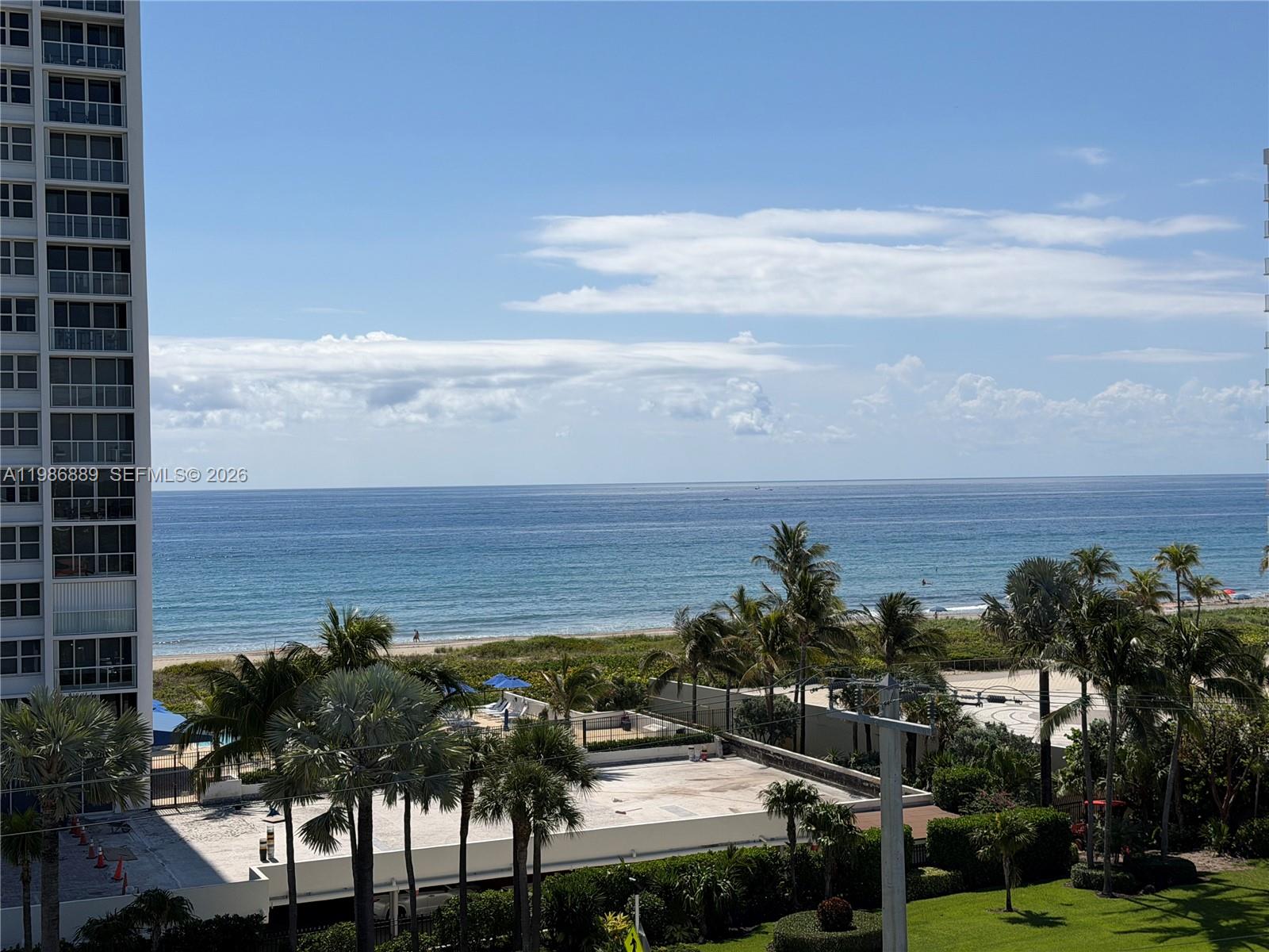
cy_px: 476
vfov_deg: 30.3
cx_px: 634
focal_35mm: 48
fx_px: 1760
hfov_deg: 39.7
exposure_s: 1/13333
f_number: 1.78
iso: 64
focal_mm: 6.76
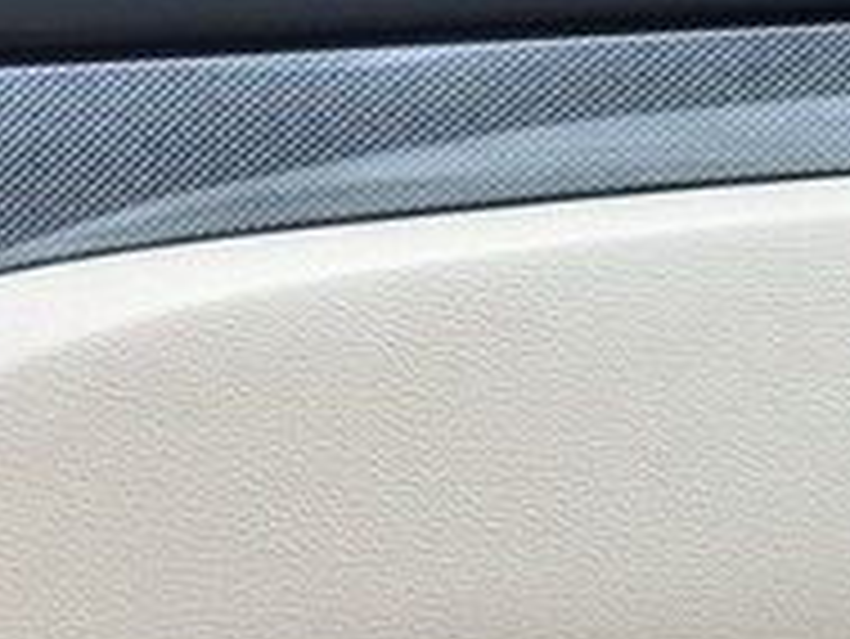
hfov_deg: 10.2
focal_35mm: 175
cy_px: 1616
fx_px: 4300
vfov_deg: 7.8
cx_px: -1025
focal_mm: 5.54
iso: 50
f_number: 1.8
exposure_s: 1/161
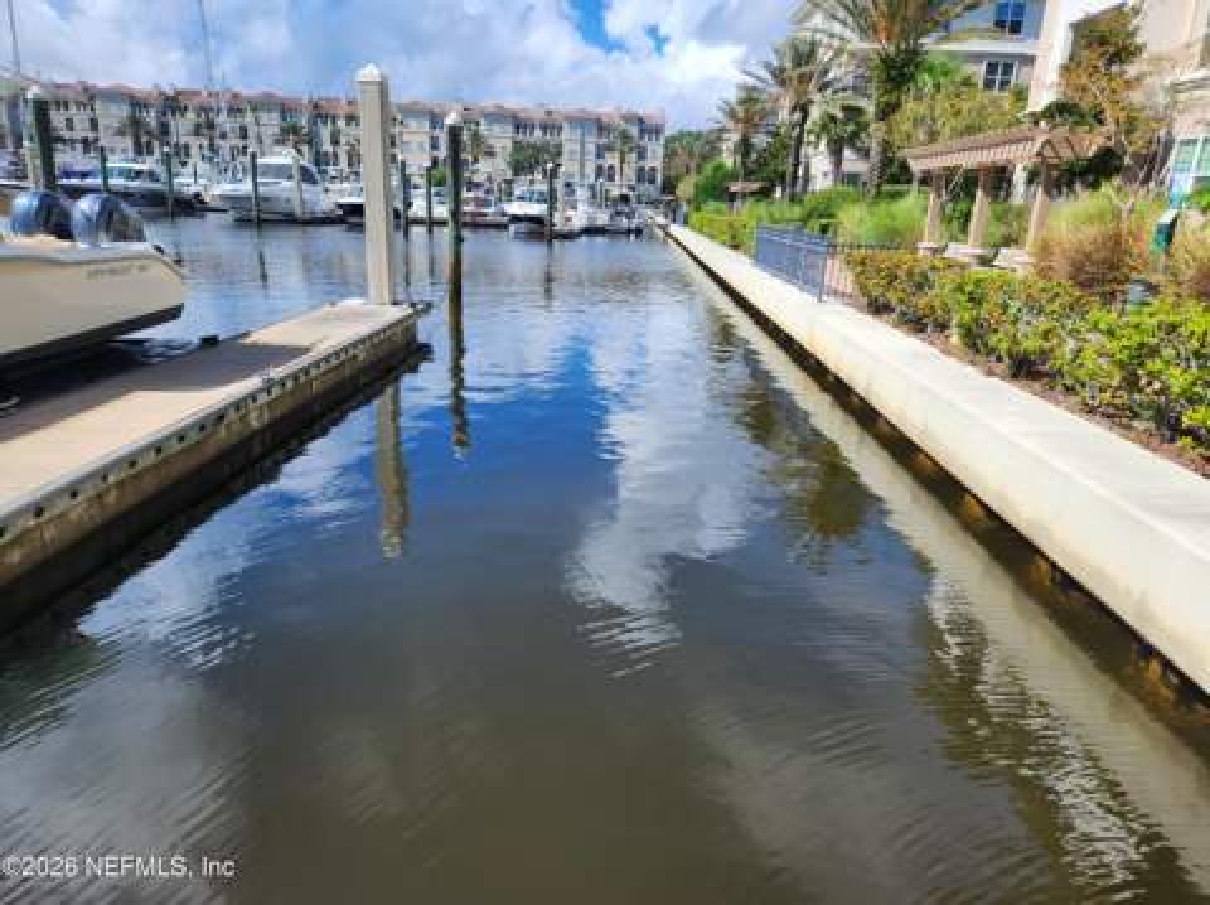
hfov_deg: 74.0
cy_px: 452
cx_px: 605
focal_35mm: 23
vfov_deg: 58.8
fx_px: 803
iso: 20
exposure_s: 1/1449
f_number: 1.8
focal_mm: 5.4
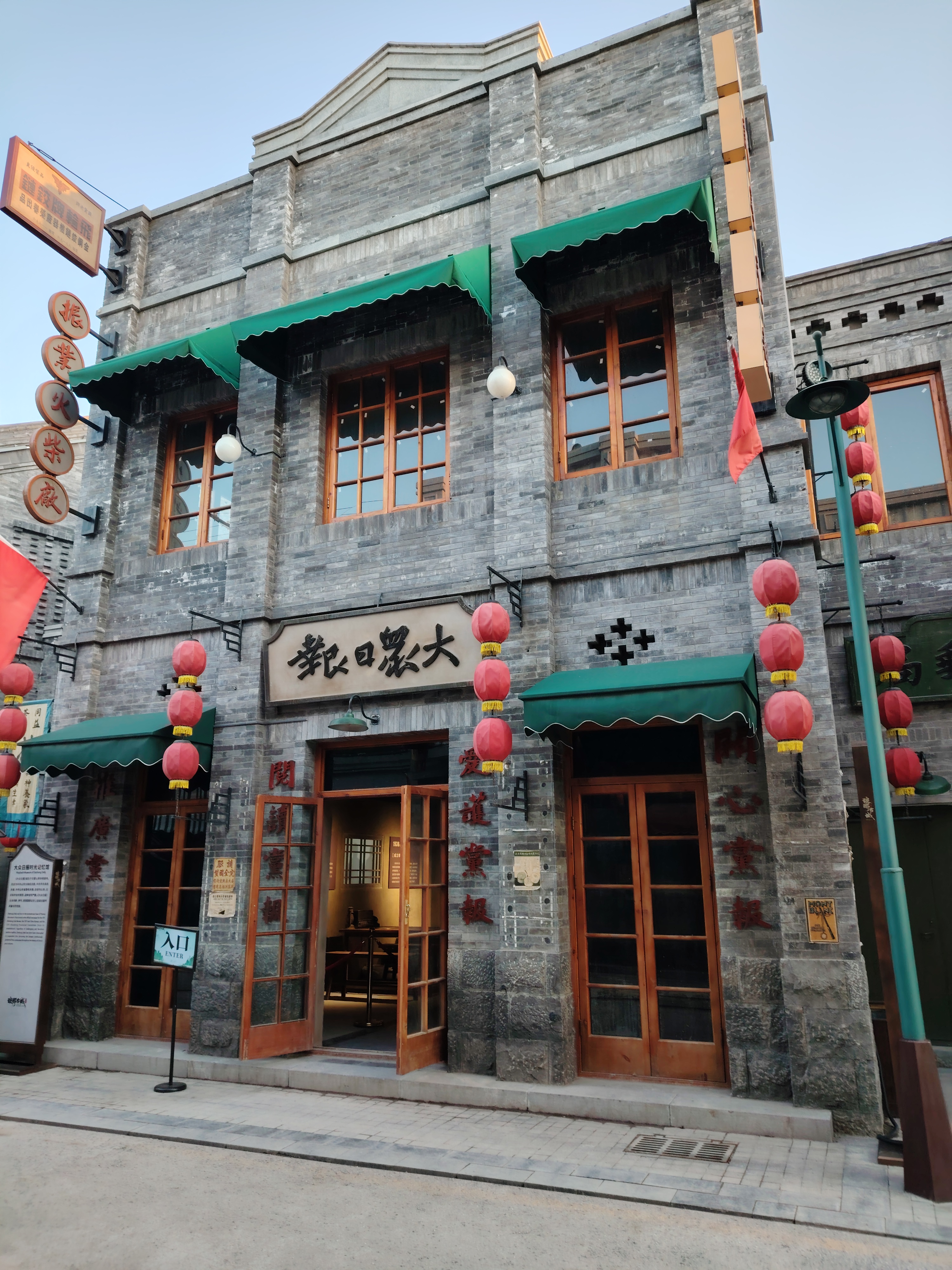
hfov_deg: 56.8
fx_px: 880
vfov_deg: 71.6
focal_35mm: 24
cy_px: 635
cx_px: 476
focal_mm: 5.25
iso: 157
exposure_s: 1/50
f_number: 1.75
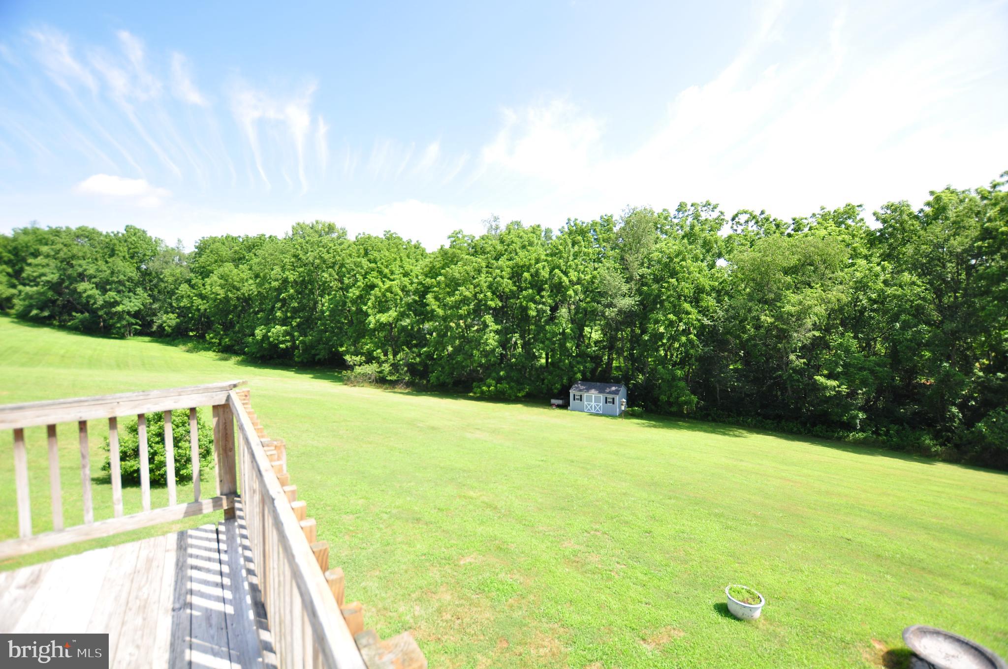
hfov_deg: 100.5
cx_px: 504
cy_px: 334
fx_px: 419
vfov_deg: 77.2
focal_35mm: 15
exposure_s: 1/640
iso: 200
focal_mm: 10
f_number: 3.5
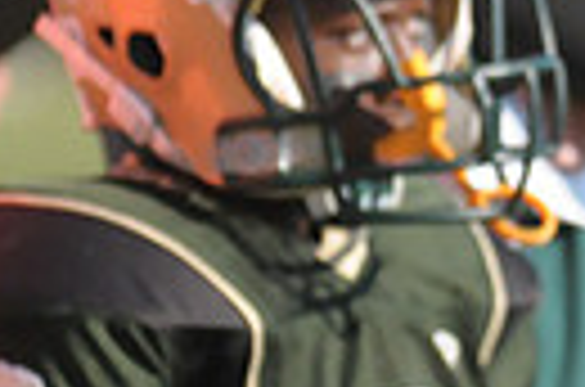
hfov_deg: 1.4
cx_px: 1188
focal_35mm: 1477
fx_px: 23943
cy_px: 79
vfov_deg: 0.9
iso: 1600
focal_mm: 220
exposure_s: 1/6400
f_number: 4
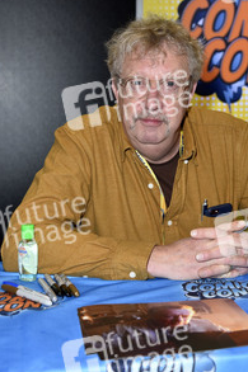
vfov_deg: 33.4
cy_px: 164
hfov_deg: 22.5
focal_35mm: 60
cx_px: 164
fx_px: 621
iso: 400
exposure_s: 1/160
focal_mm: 44
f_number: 4.5
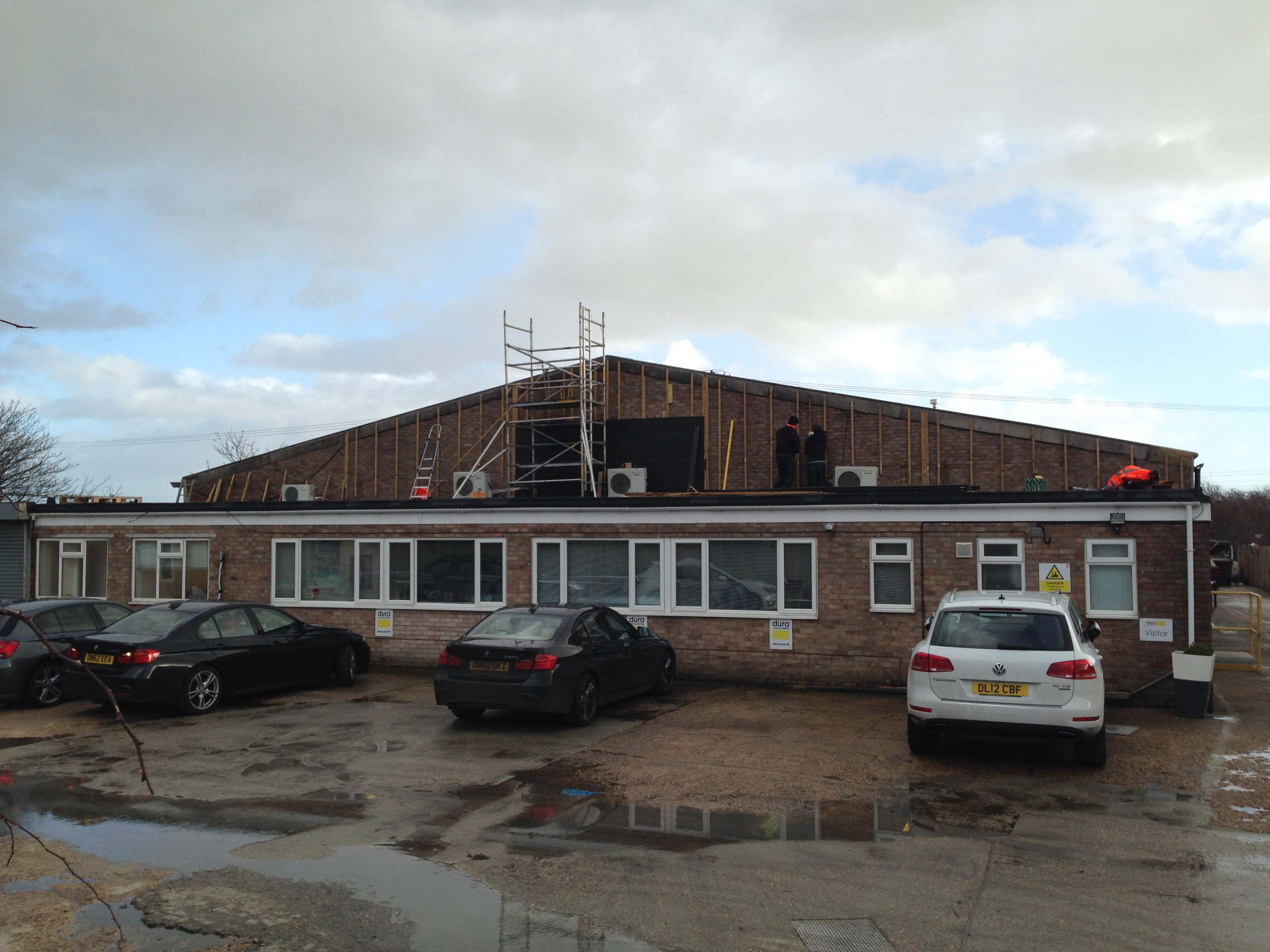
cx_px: 635
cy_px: 476
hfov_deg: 55.4
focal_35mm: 33
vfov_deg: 42.9
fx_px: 1211
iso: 50
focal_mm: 4.12
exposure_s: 1/623
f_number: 2.4
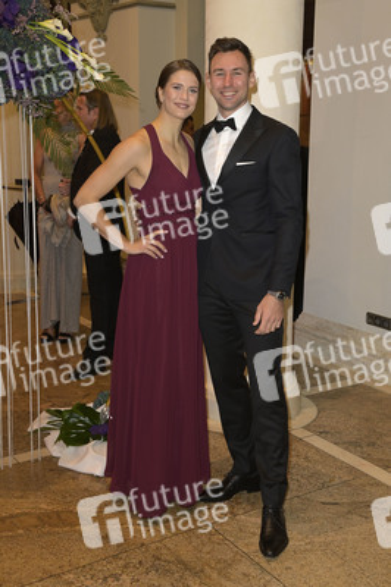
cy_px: 294
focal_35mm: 45
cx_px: 196
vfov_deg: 43.6
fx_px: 734
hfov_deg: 29.8
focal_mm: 45
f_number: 5.6
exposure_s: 1/60
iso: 2500
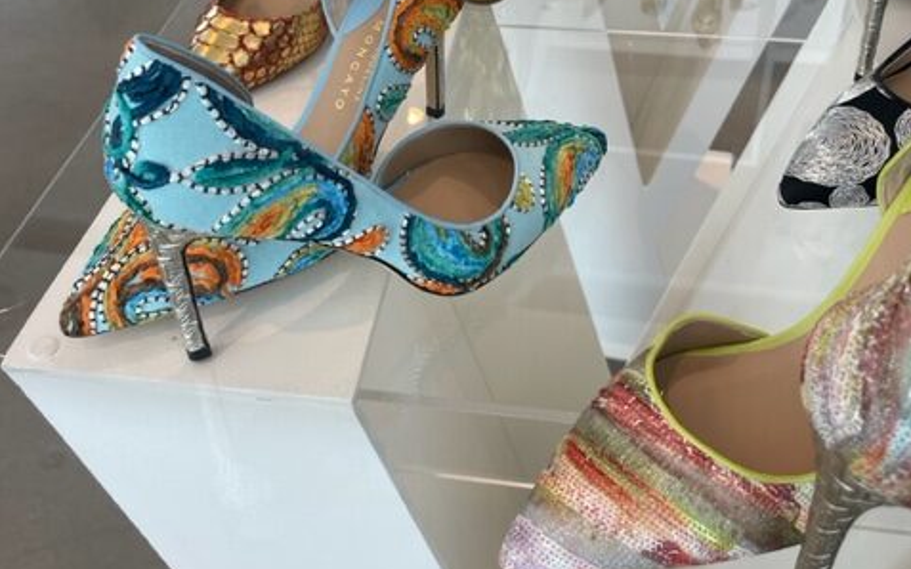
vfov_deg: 33.2
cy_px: 92
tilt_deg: -34.5
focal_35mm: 37
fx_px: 919
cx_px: 455
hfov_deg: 52.8
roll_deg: +2.0
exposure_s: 1/120
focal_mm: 4.2
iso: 40
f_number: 1.6
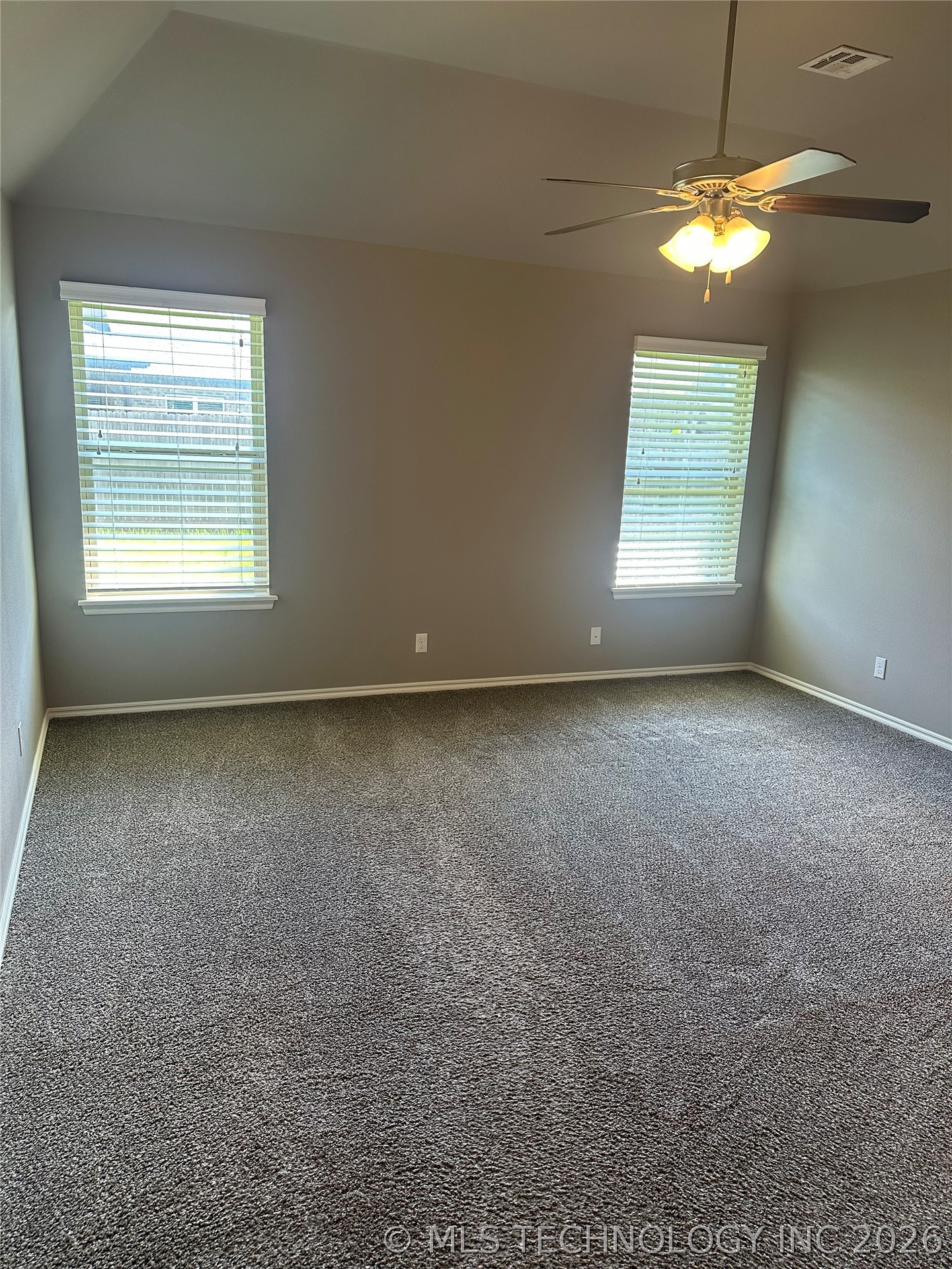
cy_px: 634
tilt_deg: -13.1
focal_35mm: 24
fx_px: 880
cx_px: 476
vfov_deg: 71.6
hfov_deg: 56.8
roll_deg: -2.7
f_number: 1.78
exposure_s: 1/120
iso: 200
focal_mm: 6.86
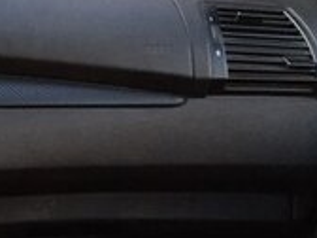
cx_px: -291
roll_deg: -1.1
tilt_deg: -14.6
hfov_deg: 14.6
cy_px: -8
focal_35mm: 114
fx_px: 1044
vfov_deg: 12.8
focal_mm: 4.15
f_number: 2.2
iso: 50
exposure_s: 1/33
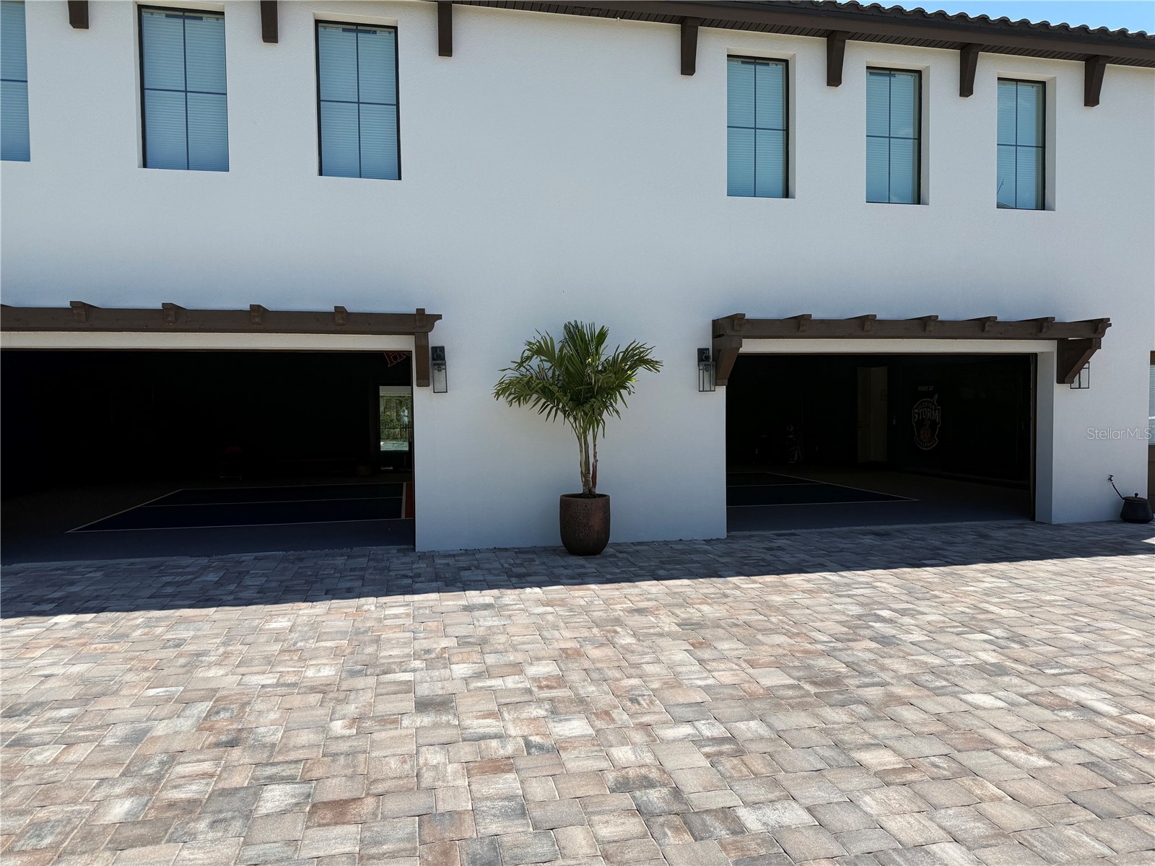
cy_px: 433
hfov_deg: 71.6
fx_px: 801
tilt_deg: -1.8
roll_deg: +1.4
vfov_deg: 56.8
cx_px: 578
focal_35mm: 24
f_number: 1.78
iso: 80
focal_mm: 6.76
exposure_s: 1/4975
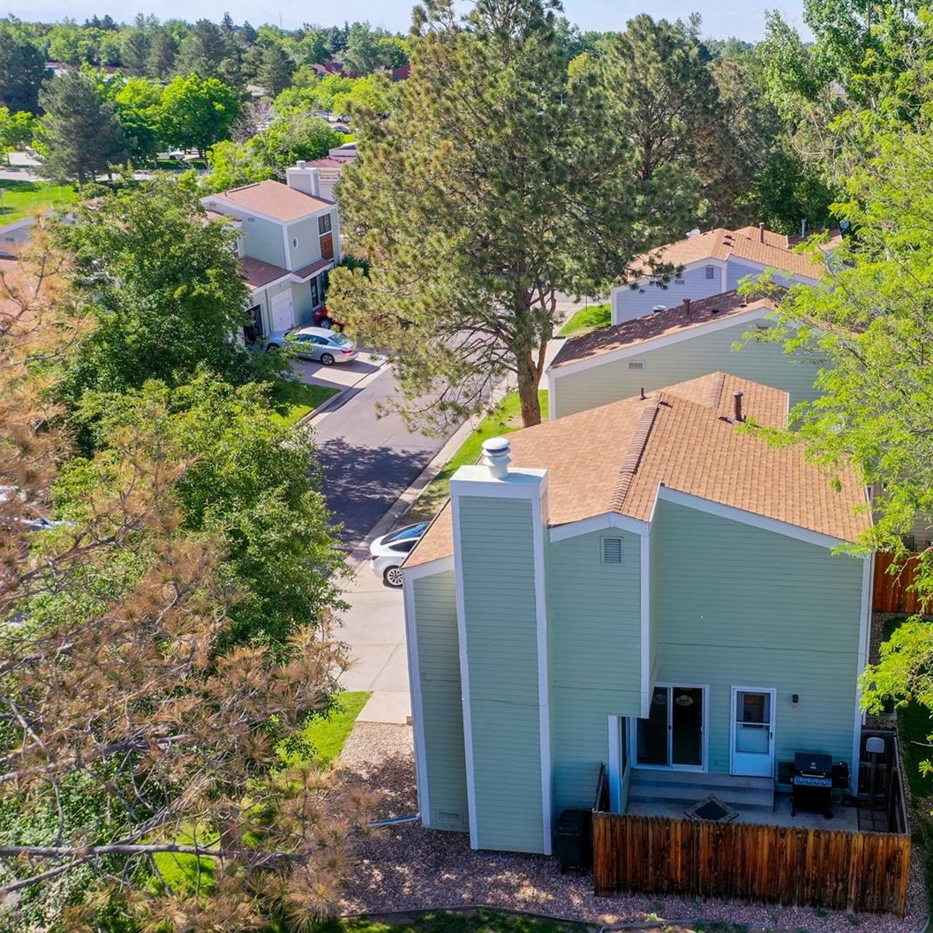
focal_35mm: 36
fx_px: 1098
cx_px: 632
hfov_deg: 45.3
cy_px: 469
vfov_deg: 46.0
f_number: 4.5
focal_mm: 10.26
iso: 100
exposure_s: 1/200
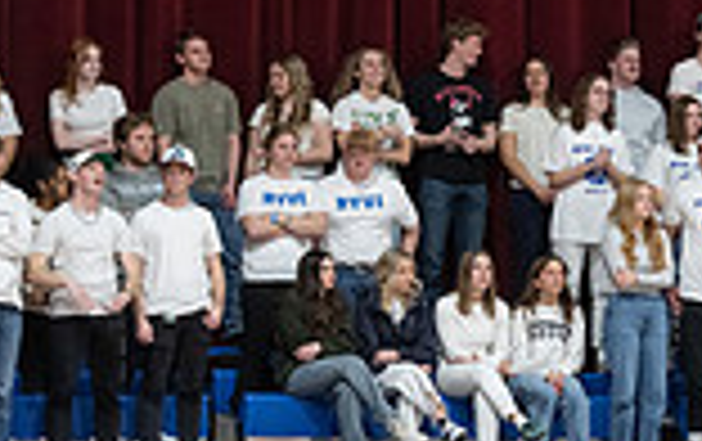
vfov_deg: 6.5
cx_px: 850
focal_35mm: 204
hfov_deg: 10.1
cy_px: 298
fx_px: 3909
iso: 1600
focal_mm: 54
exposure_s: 1/80
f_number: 4
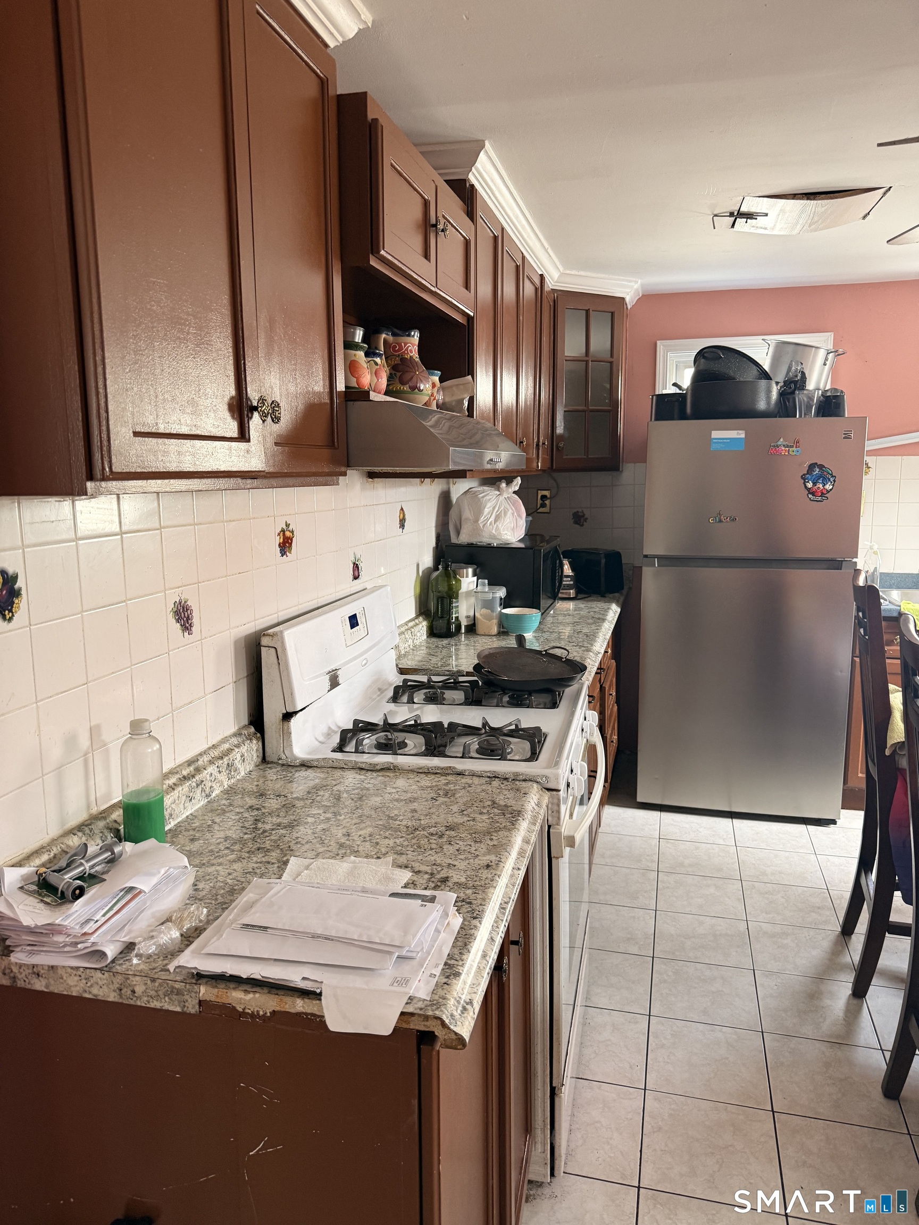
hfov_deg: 56.8
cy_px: 612
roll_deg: +0.4
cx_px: 460
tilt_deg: -8.8
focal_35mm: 24
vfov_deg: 71.6
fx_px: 850
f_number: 1.78
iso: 200
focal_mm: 6.76
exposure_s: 1/77
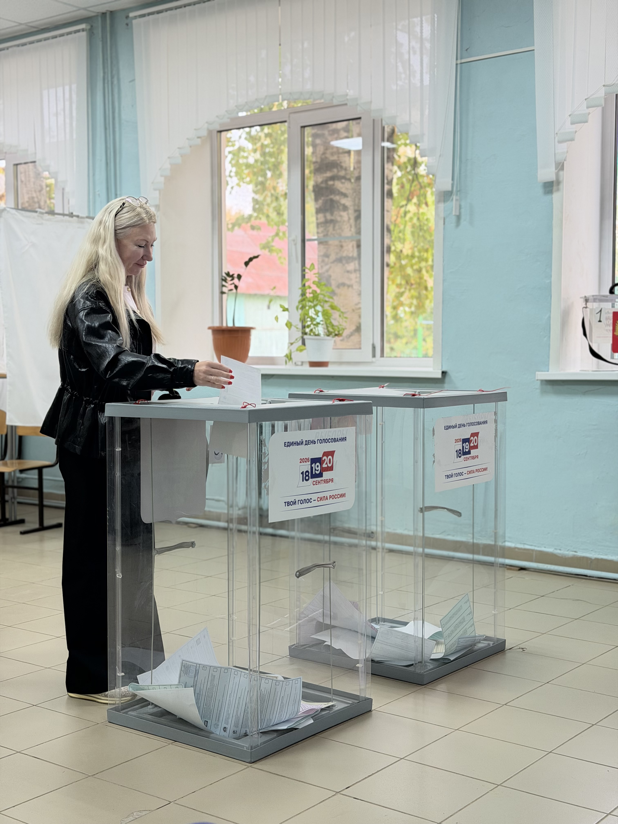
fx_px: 1143
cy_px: 412
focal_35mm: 48
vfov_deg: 39.7
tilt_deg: -3.7
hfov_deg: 30.3
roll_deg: -0.7
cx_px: 309
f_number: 1.78
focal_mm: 6.76
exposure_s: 1/100
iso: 100
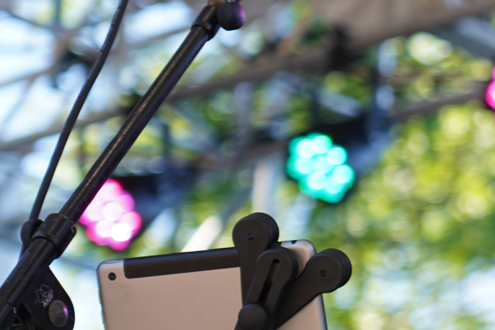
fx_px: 4208
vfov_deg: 4.5
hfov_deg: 6.6
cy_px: 142
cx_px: 884
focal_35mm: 306
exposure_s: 1/125
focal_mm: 77
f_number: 4
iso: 100
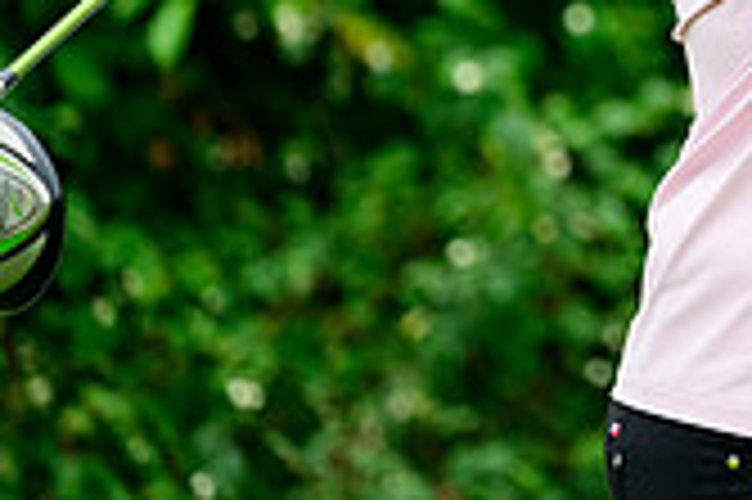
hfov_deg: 2.5
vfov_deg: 1.6
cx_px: 1166
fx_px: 17404
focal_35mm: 834
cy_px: -327
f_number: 5
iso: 2000
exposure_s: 1/2000
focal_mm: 240
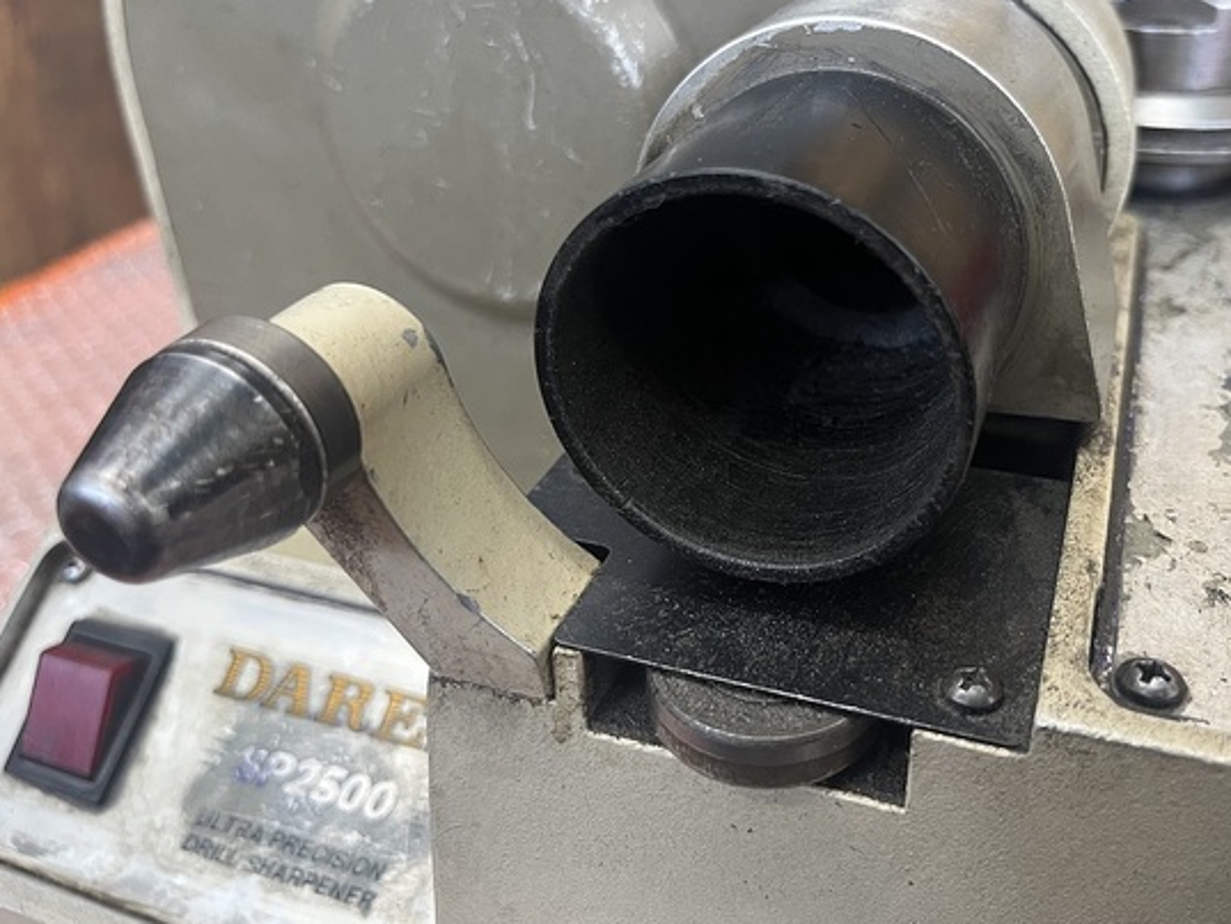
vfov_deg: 45.3
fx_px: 1103
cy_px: 399
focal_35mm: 31
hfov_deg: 58.0
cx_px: 720
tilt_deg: -30.3
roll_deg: +2.2
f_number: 1.6
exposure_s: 1/60
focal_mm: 5.1
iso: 160
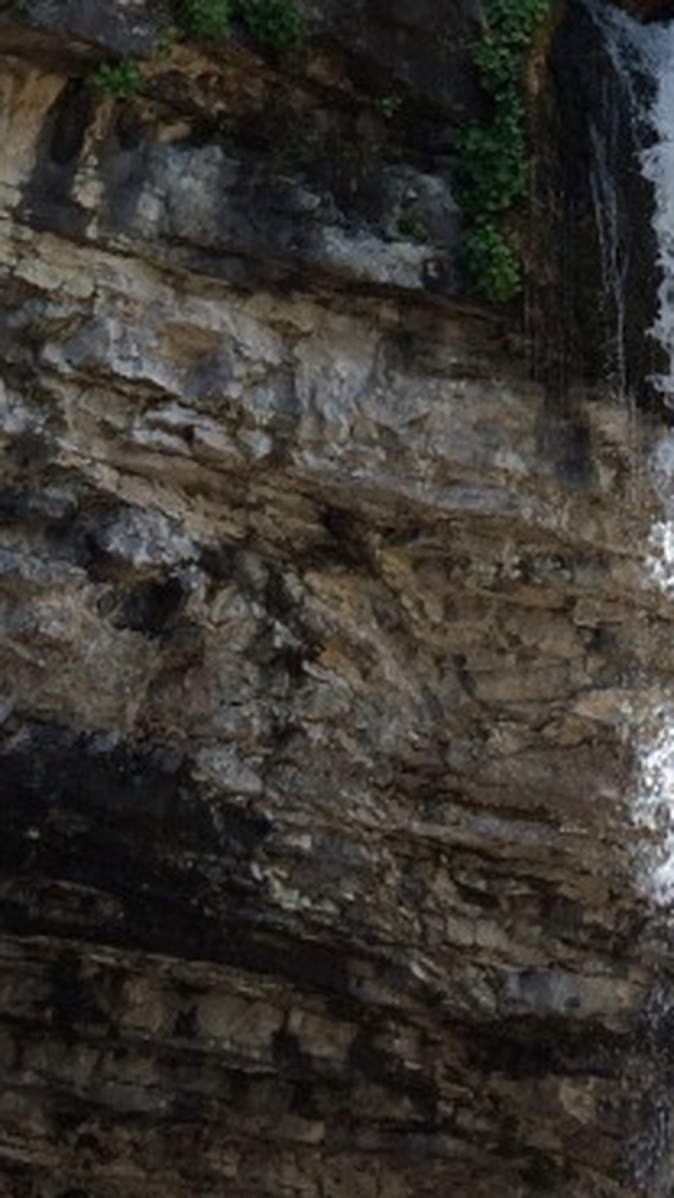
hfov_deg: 13.1
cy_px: -321
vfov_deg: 21.4
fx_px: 2893
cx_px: 668
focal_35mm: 91
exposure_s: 1/376
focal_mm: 4.15
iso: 32
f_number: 2.2
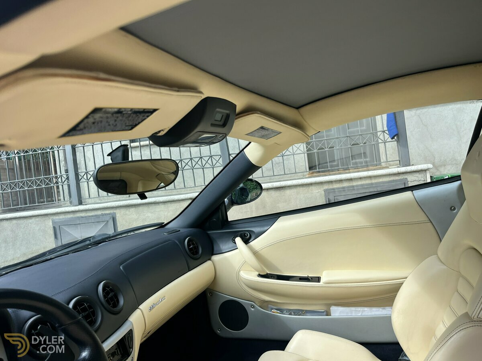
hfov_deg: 67.3
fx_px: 362
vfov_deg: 53.1
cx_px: 241
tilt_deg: +0.1
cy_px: 180
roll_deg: +7.0
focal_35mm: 26
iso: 50
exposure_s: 1/727
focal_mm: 5.1
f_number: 1.6
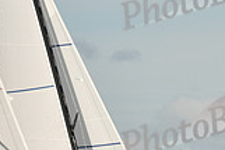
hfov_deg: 1.6
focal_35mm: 1261
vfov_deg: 1.1
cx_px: 391
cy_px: 176
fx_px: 7873
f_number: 9
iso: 400
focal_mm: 350
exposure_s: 1/1600
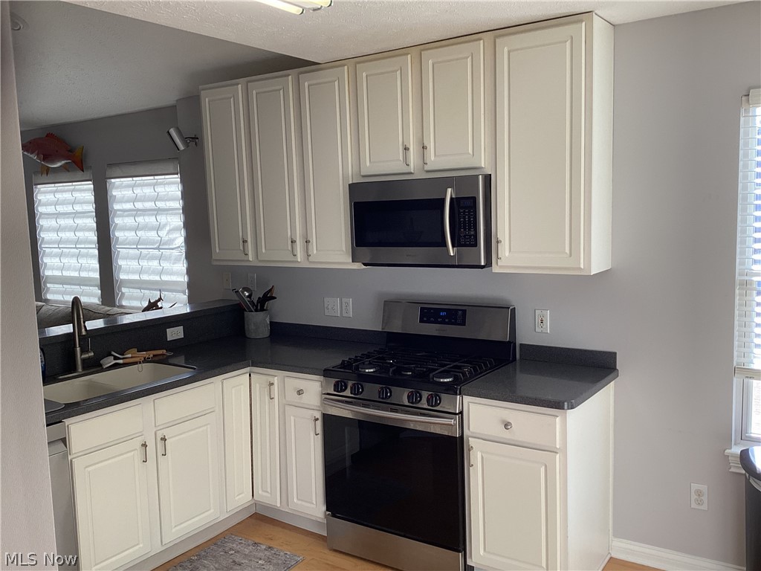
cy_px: 286
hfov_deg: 58.4
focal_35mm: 31
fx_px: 682
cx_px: 380
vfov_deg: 45.4
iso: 50
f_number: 2.4
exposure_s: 1/120
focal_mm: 3.3
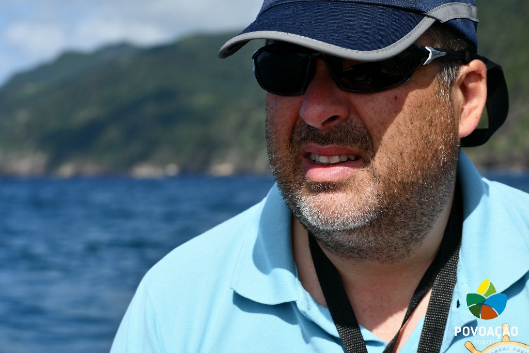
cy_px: 176
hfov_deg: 18.9
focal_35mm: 108
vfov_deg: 12.7
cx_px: 264
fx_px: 1586
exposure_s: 1/500
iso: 100
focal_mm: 72
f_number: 8
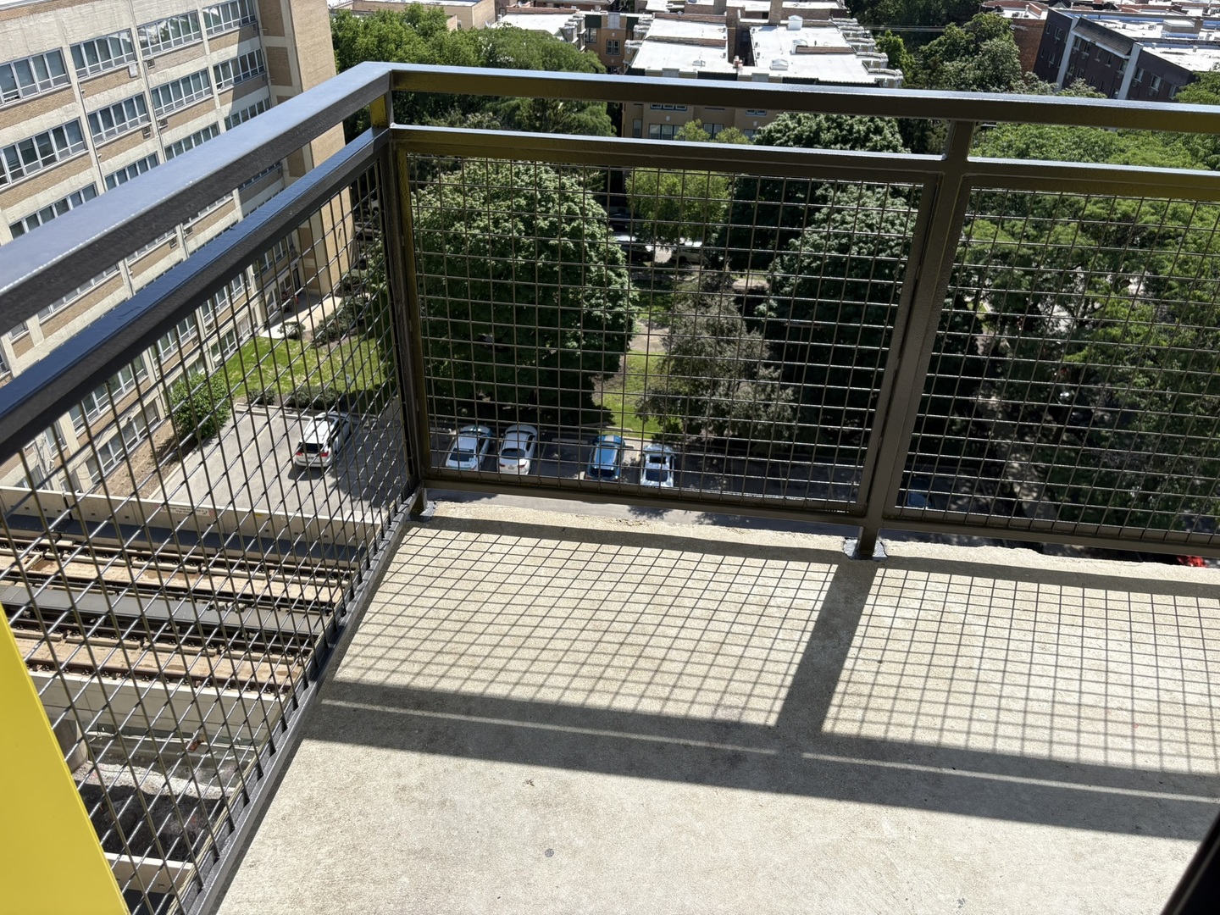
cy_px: 458
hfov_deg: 67.3
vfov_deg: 53.1
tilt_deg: -32.7
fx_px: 916
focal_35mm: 26
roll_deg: -2.5
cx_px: 610
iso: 50
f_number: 1.6
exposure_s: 1/2364
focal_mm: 5.96
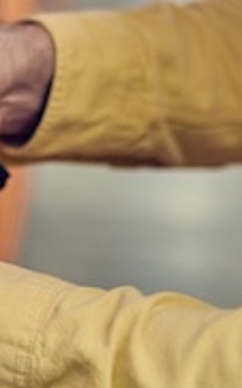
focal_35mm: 138
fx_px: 1457
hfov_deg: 9.3
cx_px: -108
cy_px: 86
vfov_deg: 15.1
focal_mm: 35
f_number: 2
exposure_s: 1/125
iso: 250
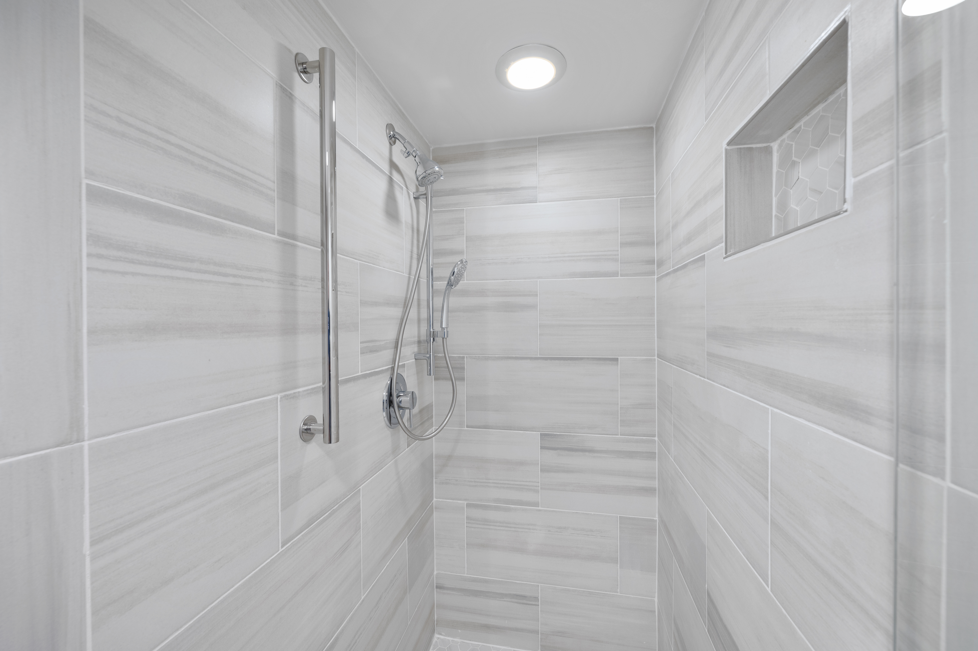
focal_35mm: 14
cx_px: 489
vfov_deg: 81.1
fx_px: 380
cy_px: 326
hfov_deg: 104.3
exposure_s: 1/4
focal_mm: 14
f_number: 8
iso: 400
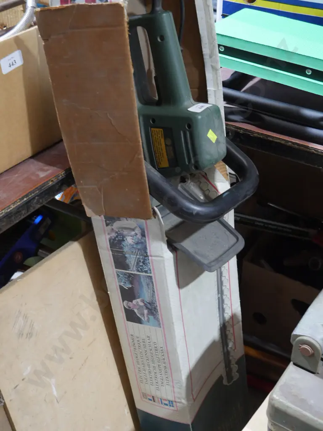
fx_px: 622
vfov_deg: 38.2
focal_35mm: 50
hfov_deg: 29.1
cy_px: 216
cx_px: 162
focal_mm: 25
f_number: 5.3
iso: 2000
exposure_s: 1/60
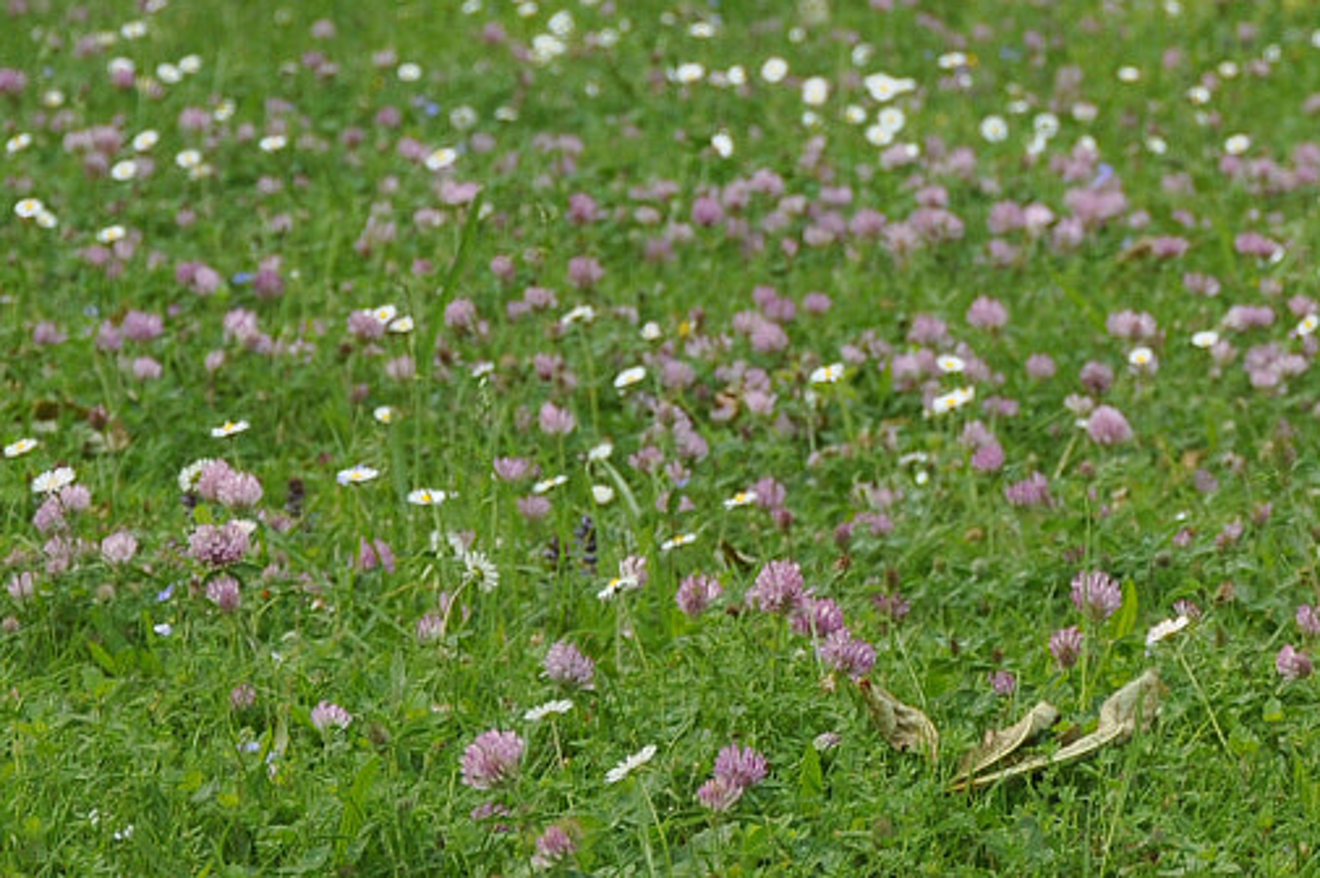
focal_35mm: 247
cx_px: 1061
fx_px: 9050
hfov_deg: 8.3
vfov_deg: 5.5
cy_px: -231
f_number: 5
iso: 200
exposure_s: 1/80
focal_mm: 52
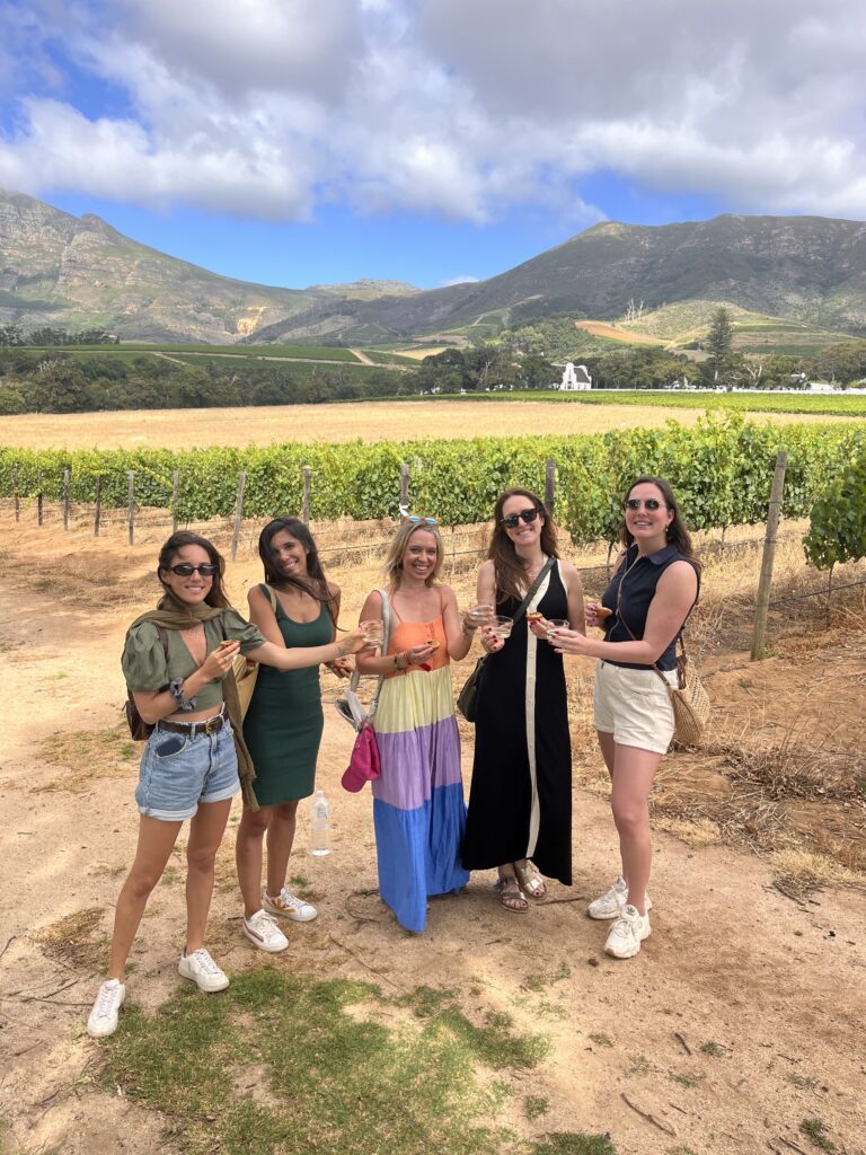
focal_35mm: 26
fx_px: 867
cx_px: 433
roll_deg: -3.1
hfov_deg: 53.1
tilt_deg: -9.2
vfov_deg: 67.3
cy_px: 578
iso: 50
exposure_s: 1/1923
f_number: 1.6
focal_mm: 5.1
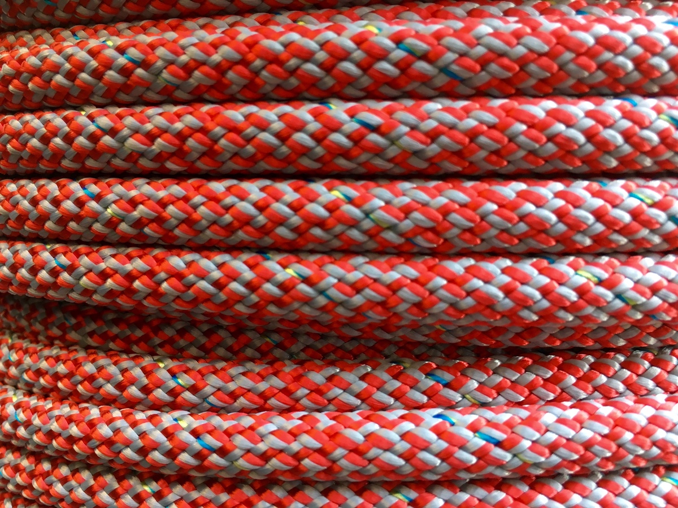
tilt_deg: -6.4
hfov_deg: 61.7
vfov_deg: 48.2
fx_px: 568
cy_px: 254
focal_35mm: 29
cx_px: 339
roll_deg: -0.5
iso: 40
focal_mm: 4.15
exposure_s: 1/33
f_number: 2.2
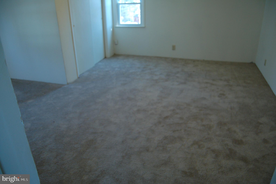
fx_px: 207
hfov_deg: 67.4
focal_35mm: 27
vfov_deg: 47.8
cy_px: 92
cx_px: 138
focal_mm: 18
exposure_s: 1/160
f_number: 3.5
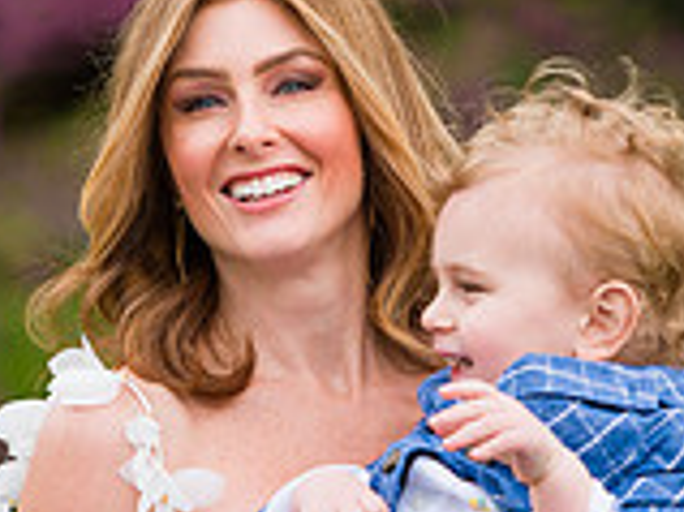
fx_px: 10030
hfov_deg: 3.9
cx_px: 323
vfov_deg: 2.9
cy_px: 460
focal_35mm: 508
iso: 200
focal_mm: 145
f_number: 3.5
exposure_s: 1/800
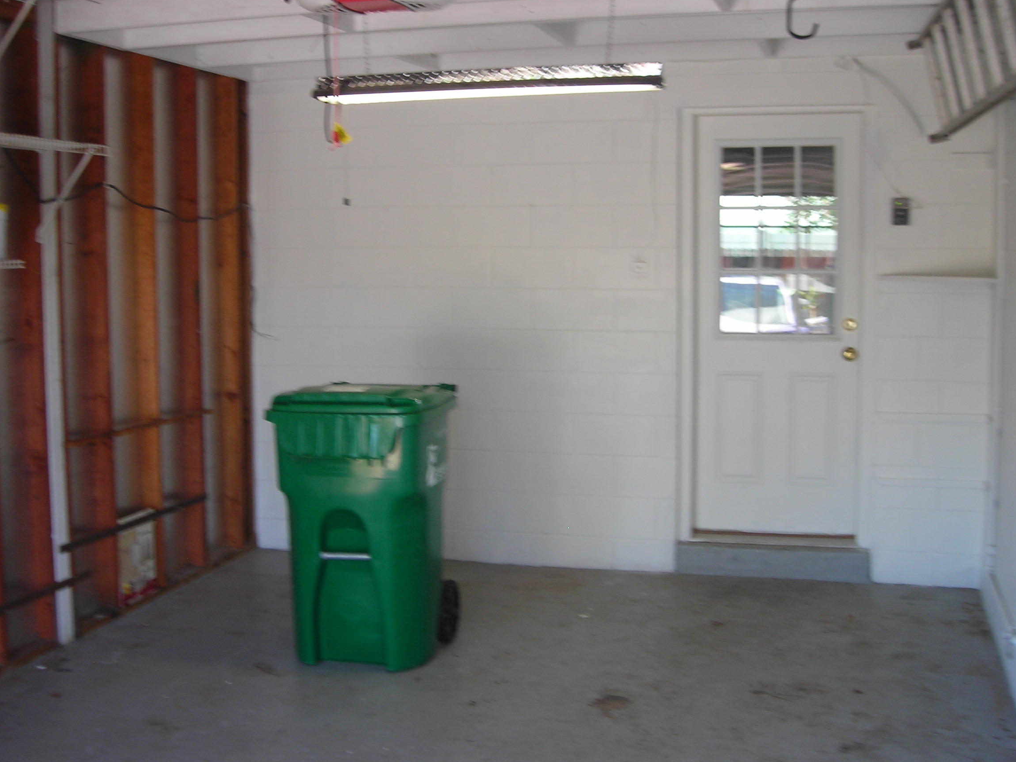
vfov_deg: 33.6
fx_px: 1262
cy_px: 368
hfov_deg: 43.8
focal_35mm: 43
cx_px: 496
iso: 50
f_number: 3.2
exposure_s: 1/30
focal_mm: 6.3
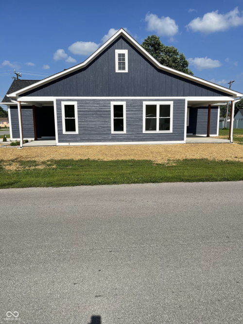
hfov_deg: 54.9
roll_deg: +0.3
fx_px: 234
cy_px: 162
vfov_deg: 69.4
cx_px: 122
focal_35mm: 25
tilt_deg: -10.6
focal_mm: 5.1
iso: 32
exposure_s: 1/5376
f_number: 1.6
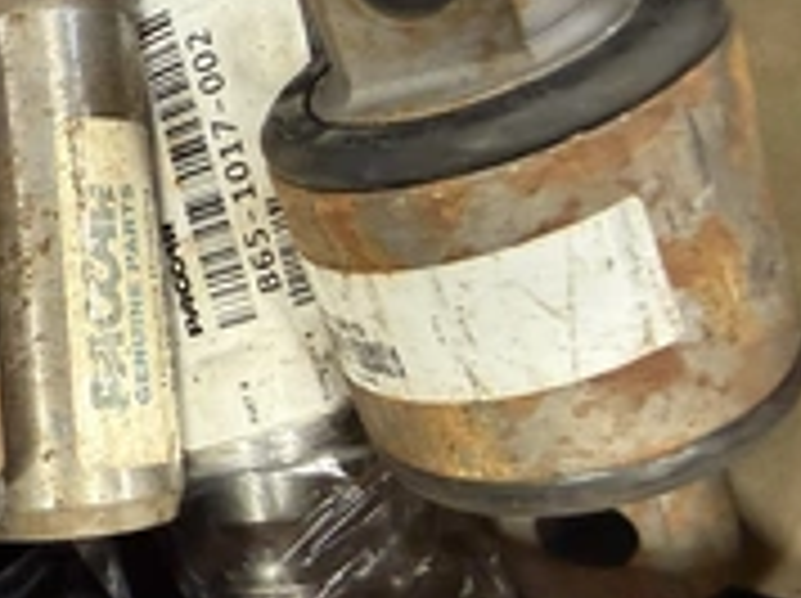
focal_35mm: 54
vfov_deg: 26.8
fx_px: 1248
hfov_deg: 31.5
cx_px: -81
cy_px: 396
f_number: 2.2
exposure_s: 1/60
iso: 400
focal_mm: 2.22
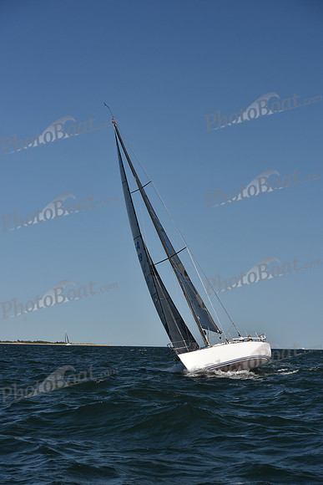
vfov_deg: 28.8
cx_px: 162
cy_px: 242
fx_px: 941
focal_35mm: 70
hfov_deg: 19.5
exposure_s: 1/800
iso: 250
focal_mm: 70
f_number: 6.3
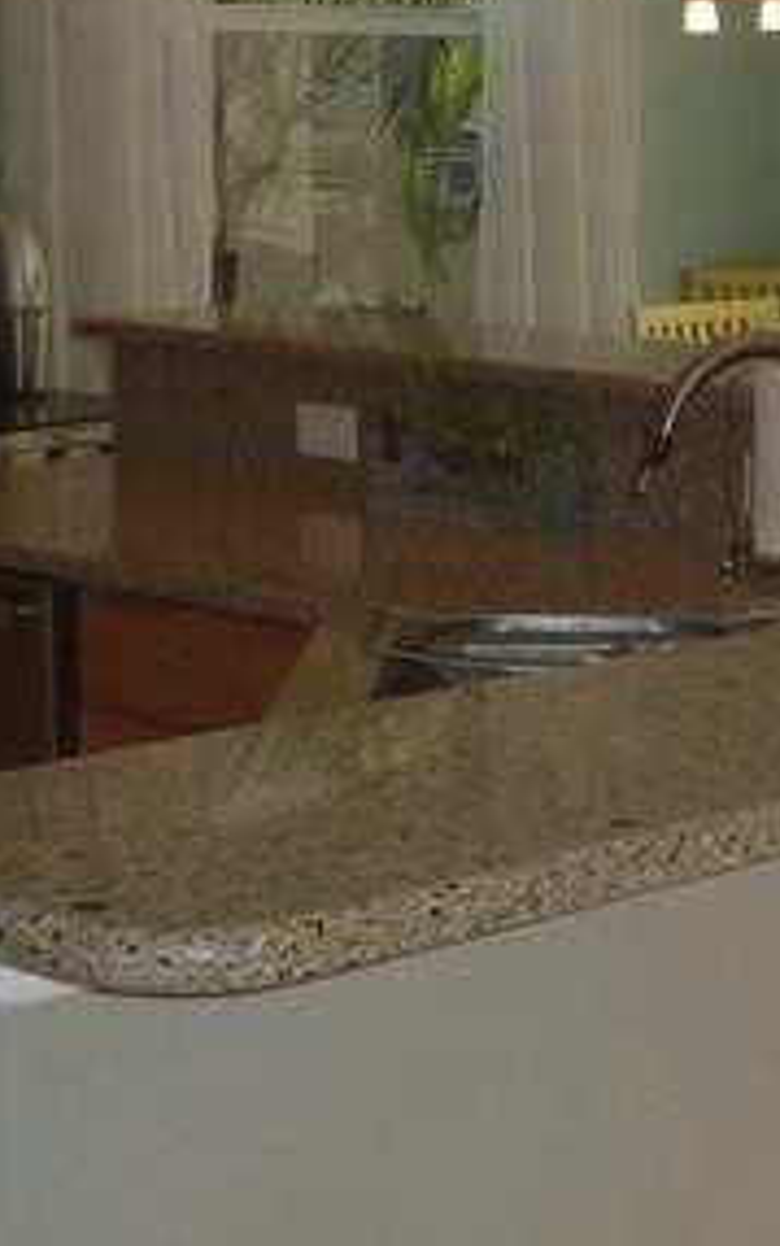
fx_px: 3228
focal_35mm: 95
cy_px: 632
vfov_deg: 21.9
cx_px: 1028
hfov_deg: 13.3
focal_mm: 4.1
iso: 80
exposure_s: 1/60
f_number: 3.3
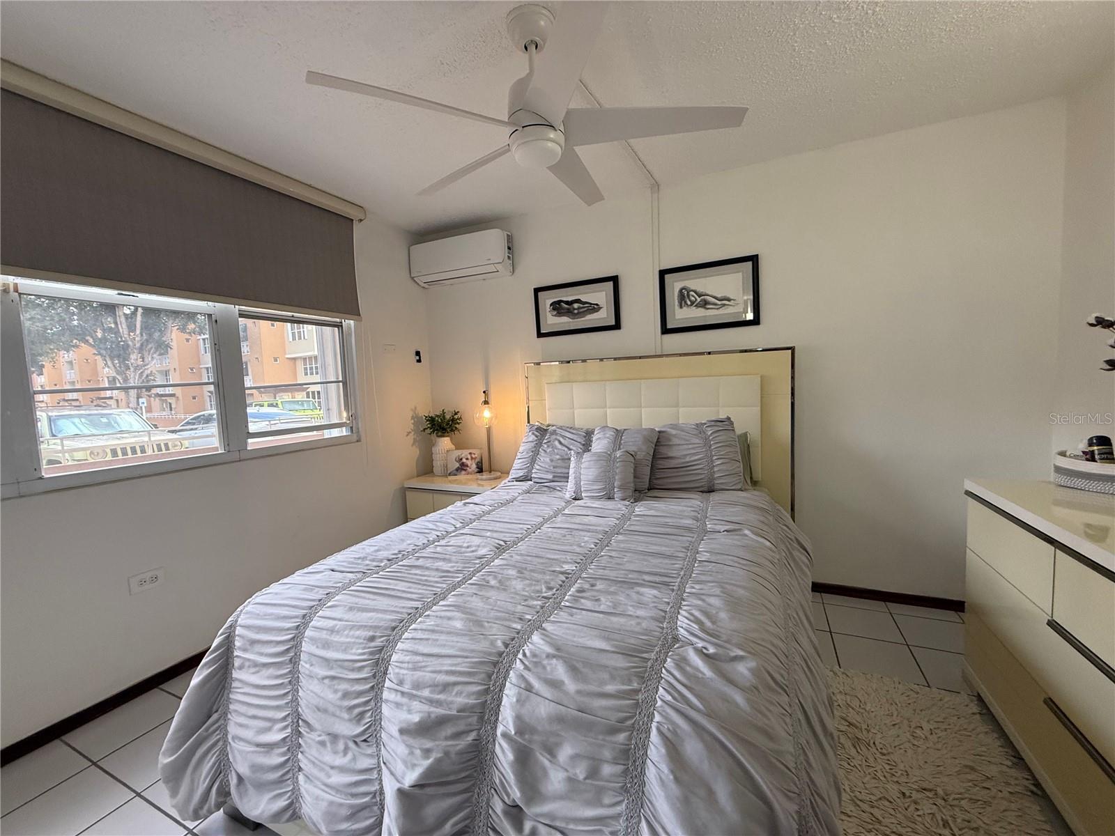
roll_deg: +2.0
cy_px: 418
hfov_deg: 102.1
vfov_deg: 85.7
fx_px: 451
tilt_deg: -3.9
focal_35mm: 14
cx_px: 558
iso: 250
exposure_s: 1/120
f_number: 2.2
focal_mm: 2.22
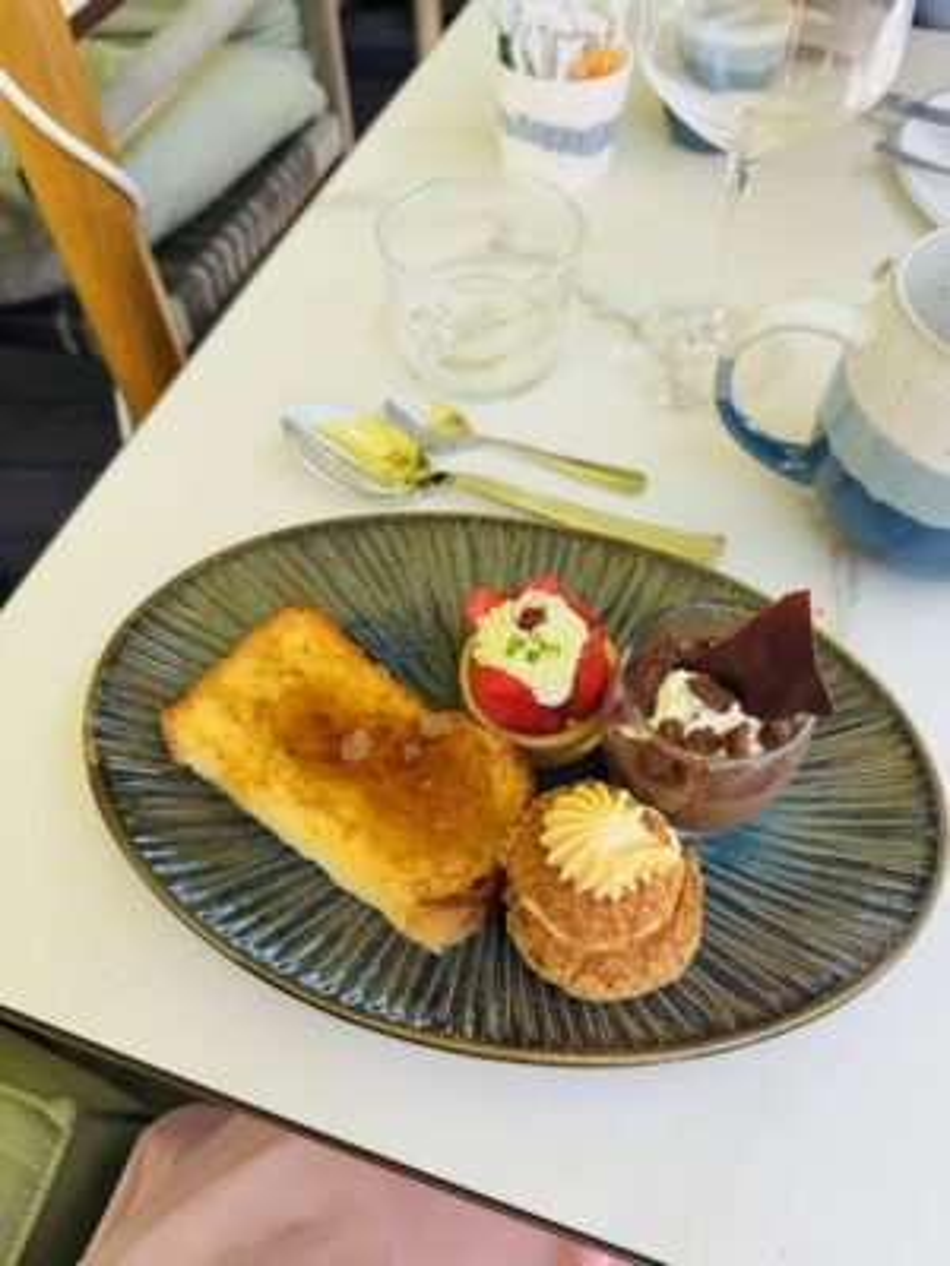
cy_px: 633
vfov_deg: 71.6
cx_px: 475
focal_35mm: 24
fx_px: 878
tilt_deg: -55.0
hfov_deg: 56.8
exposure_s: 1/651
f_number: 1.78
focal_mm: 6.76
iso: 80
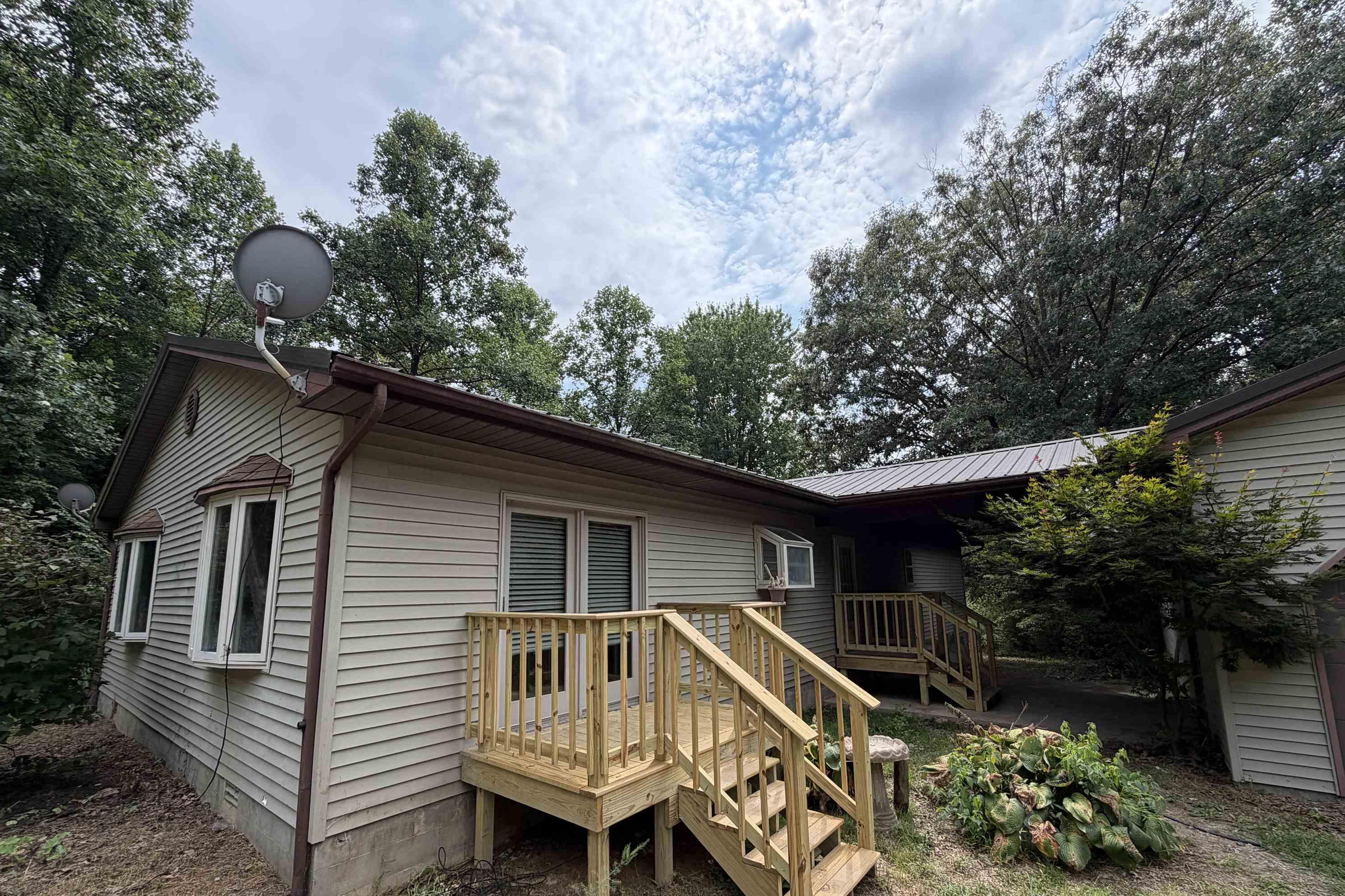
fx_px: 560
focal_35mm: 15
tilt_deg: +10.0
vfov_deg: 77.0
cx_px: 689
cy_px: 506
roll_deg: +3.0
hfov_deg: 100.4
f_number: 2.2
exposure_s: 1/770
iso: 40
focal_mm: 2.22
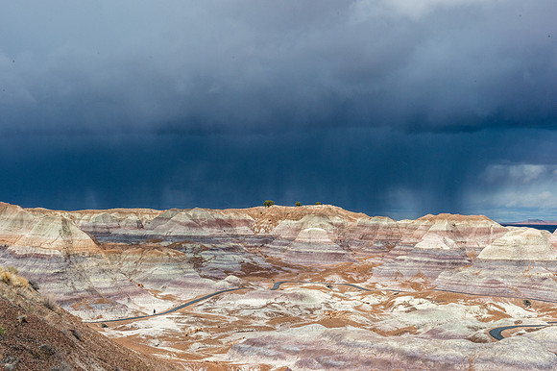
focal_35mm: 60
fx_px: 927
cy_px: 169
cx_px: 278
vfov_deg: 22.6
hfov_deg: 33.5
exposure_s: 1/640
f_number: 22
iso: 1000
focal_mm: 55
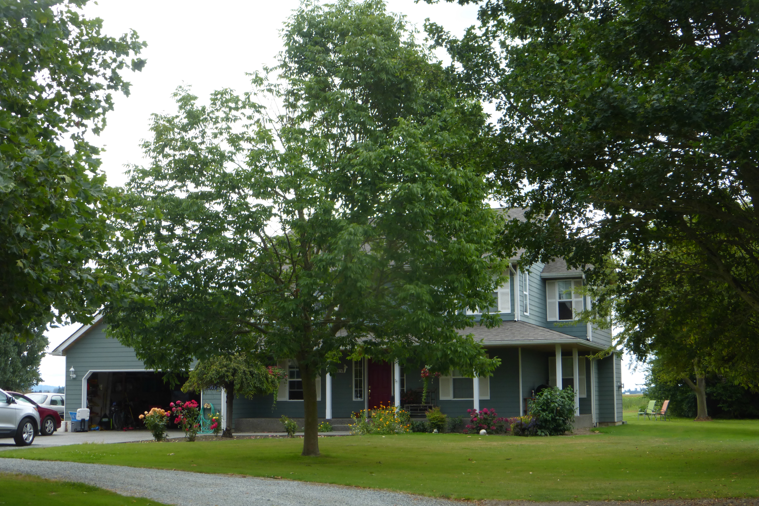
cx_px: 379
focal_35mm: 49
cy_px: 265
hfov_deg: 40.3
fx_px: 1033
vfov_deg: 27.5
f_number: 4.2
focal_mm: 8.5
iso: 100
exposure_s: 1/320
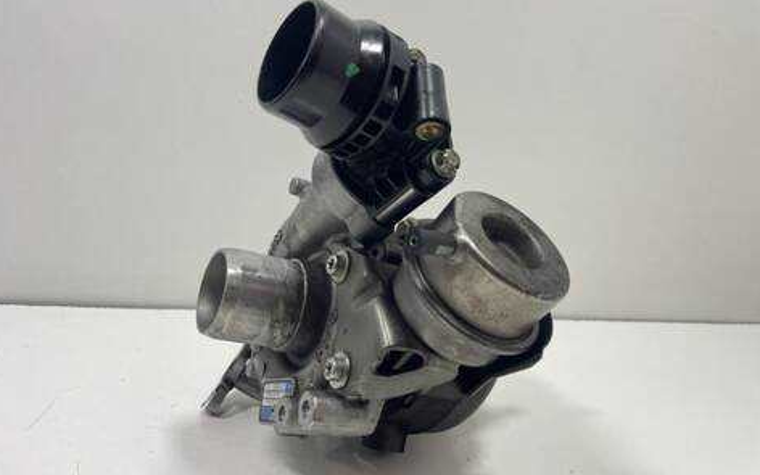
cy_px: 225
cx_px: 377
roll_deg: -4.9
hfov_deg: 66.5
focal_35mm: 28
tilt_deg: -12.2
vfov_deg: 44.5
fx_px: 580
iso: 100
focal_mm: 4.2
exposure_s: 1/100
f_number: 1.6
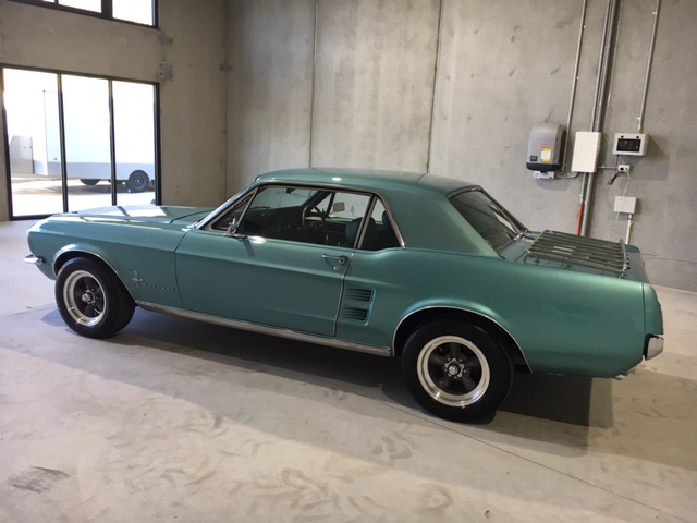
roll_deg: -2.9
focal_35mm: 29
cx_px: 348
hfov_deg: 61.7
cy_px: 262
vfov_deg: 48.2
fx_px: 584
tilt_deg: -12.2
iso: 25
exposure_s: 1/33
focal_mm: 4.15
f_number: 2.2
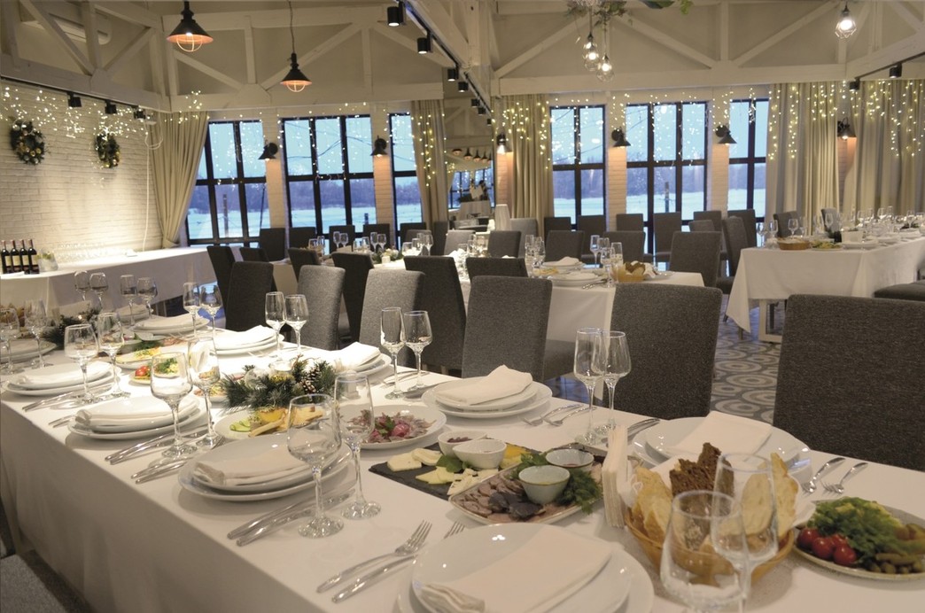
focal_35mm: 27
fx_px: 692
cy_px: 306
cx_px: 462
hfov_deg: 67.5
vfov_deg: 47.8
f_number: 3.5
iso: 400
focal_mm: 18
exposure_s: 1/50
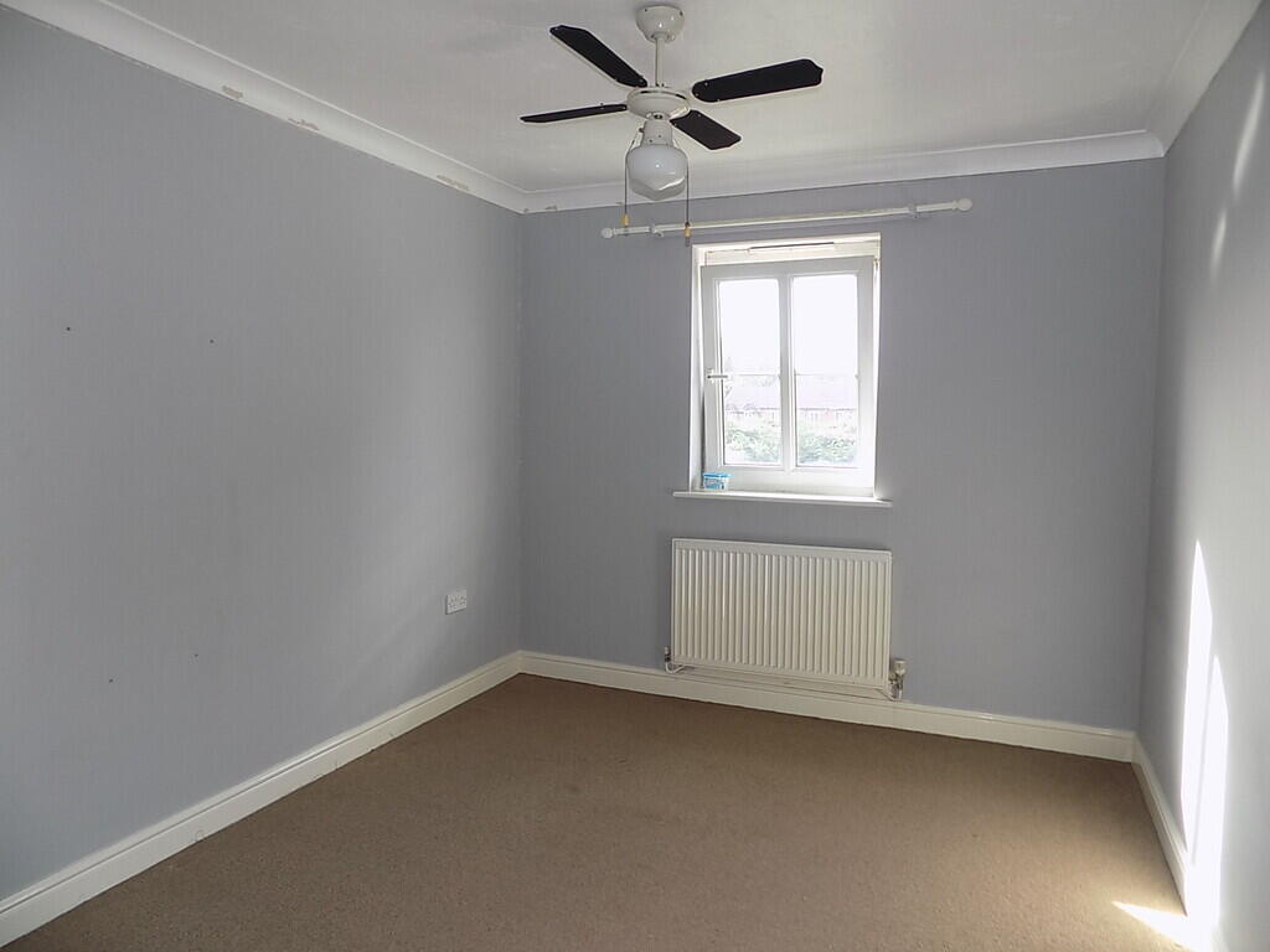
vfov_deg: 58.9
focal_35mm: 23
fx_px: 844
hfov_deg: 73.9
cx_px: 635
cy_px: 476
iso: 80
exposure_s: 1/40
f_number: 3.1
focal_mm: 4
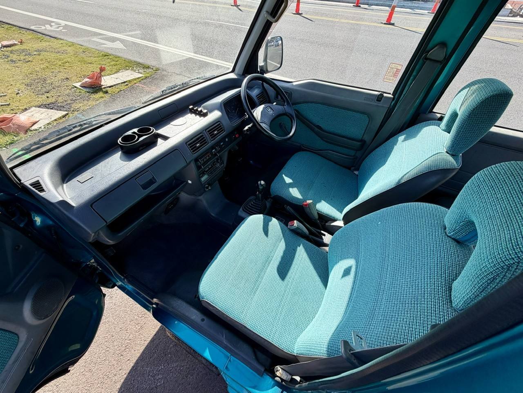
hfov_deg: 102.1
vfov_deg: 85.7
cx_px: 262
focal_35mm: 14
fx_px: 212
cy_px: 196
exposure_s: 1/502
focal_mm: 2.22
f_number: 2.2
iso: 50
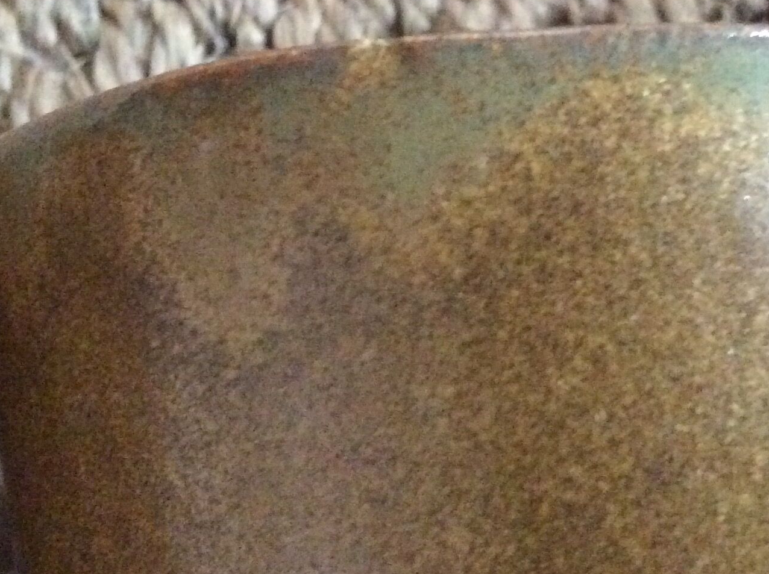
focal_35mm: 65
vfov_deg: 22.4
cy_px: 199
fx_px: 1442
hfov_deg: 29.8
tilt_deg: -73.1
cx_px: 441
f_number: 2.4
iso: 640
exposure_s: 1/17
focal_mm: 3.3
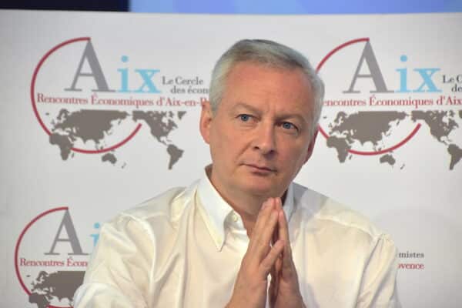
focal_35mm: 240
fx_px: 3080
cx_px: 231
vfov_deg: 5.7
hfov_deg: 8.6
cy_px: 154
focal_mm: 160
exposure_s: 1/250
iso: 1100
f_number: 6
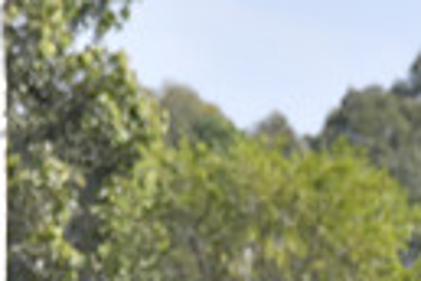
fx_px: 7648
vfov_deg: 2.1
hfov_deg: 3.1
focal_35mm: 654
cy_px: 596
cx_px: -82
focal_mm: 145
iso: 720
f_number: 5.6
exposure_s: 1/2000
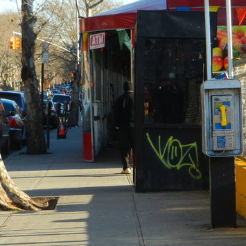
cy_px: 175
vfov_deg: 13.0
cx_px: 135
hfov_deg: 13.0
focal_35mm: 134
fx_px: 1077
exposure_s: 1/320
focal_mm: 12.3
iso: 160
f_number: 4.6
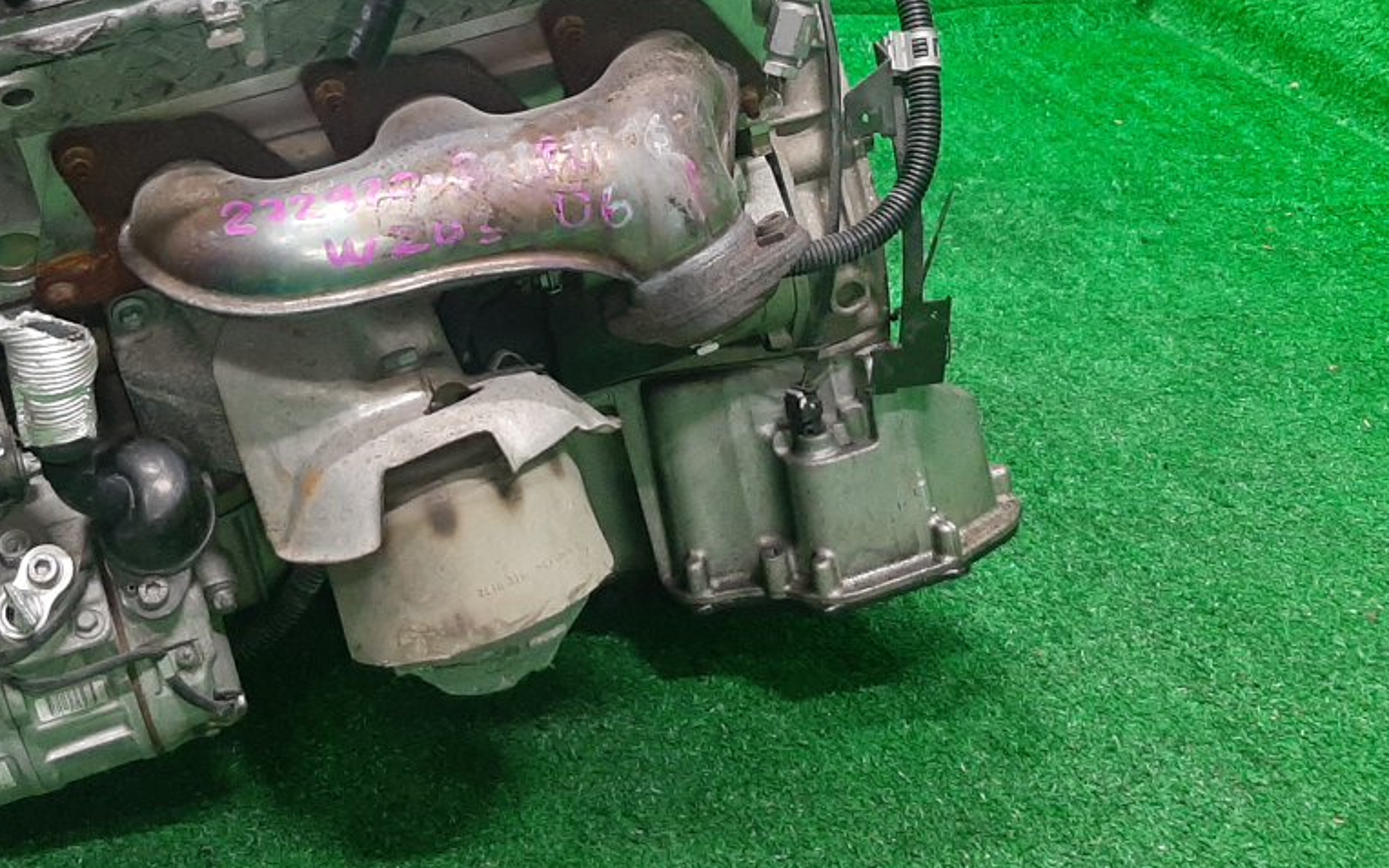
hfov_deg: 38.6
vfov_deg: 24.7
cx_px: 519
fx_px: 1969
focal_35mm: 52
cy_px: 271
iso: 215
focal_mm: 3.93
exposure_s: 1/50
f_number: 1.7
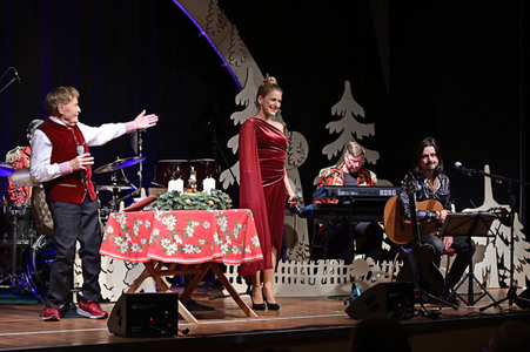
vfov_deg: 19.4
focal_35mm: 70
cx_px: 265
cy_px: 176
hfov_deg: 28.9
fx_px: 1030
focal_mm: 70
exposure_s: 1/250
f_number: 4
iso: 1600
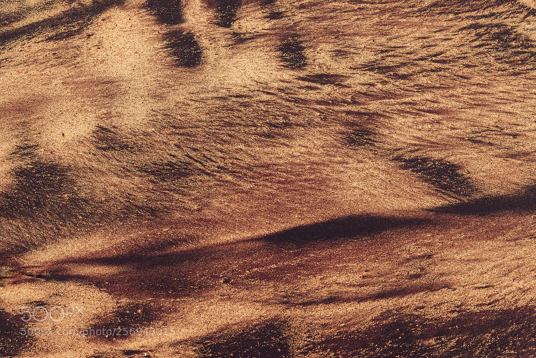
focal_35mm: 40
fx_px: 596
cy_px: 179
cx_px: 268
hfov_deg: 48.4
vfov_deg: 33.4
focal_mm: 40
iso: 200
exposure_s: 1/80
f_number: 8
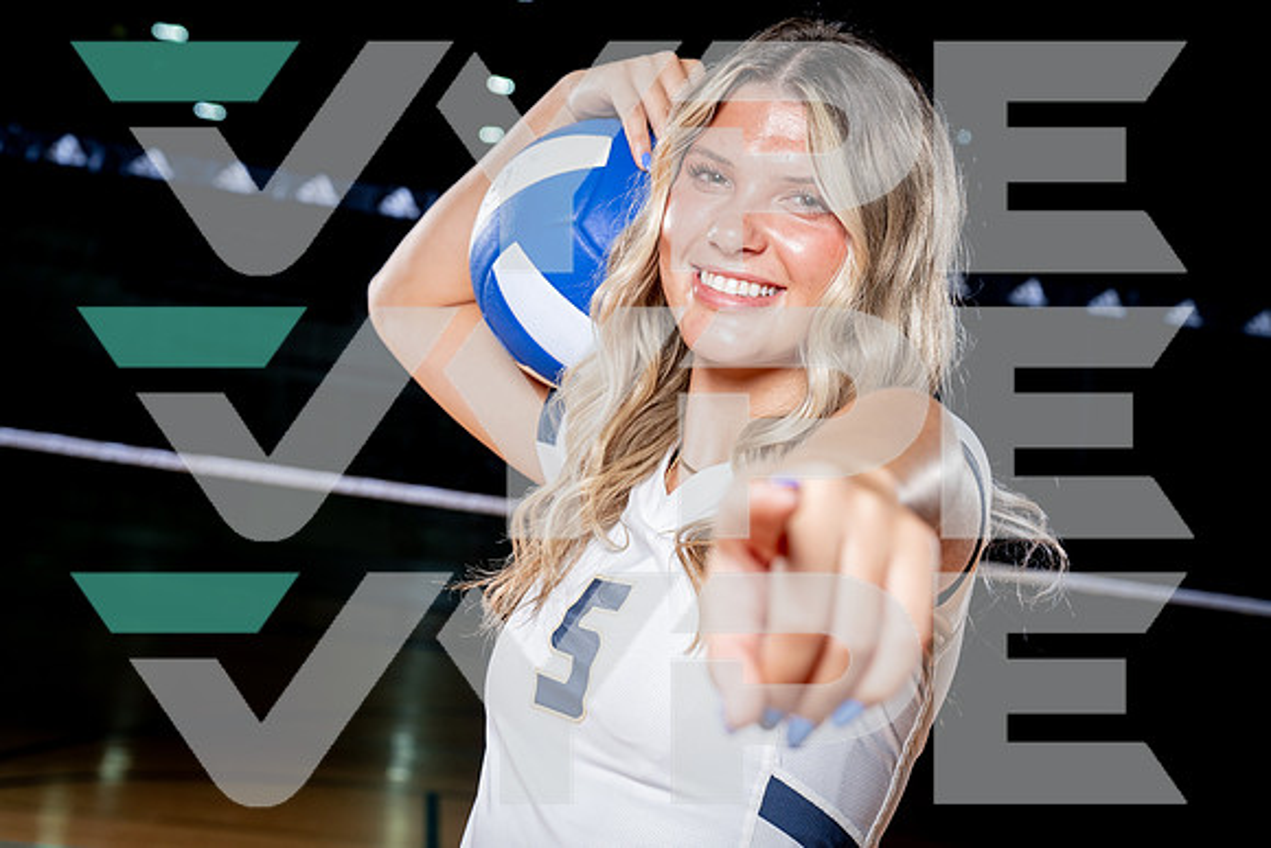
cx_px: 636
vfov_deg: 21.8
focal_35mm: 62
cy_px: 424
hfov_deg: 32.1
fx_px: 2207
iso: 250
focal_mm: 55
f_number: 5.6
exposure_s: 1/250
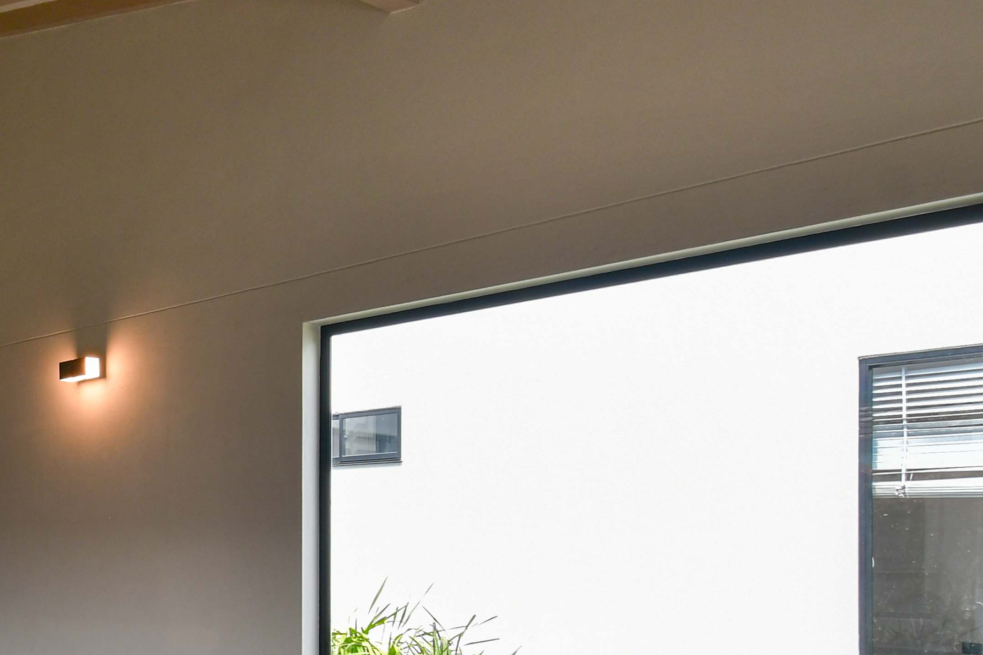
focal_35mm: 38
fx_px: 1038
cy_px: 539
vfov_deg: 33.9
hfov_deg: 42.0
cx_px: -54
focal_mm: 10
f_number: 8
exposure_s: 1/25
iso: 125
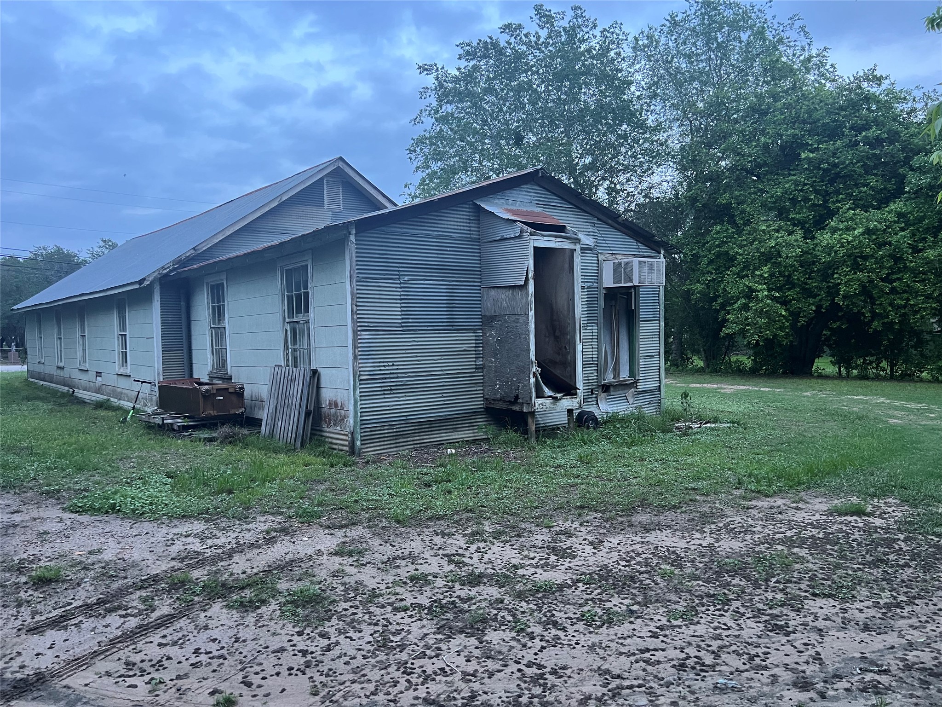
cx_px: 471
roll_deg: +1.7
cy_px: 354
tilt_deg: -2.3
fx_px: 708
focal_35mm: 26
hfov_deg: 67.3
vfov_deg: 53.1
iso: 320
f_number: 1.5
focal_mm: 5.7
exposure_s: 1/60
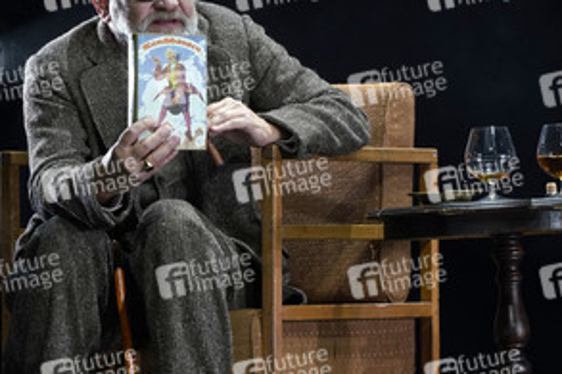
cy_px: 132
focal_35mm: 308
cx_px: 231
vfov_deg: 4.5
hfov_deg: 6.7
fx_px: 4805
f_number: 7.1
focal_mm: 200
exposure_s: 1/125
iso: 1000
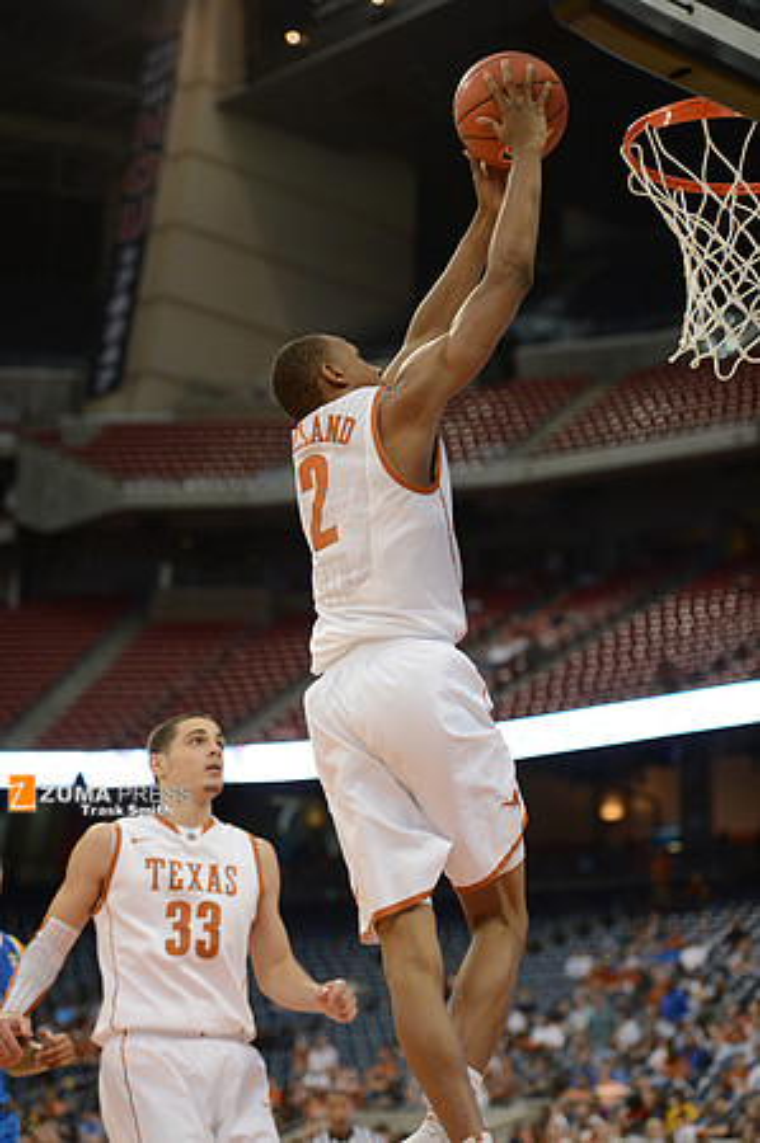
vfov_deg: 23.7
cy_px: 572
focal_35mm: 86
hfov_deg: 15.9
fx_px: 2729
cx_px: 380
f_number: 2.8
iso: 2000
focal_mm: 86
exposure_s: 1/1250
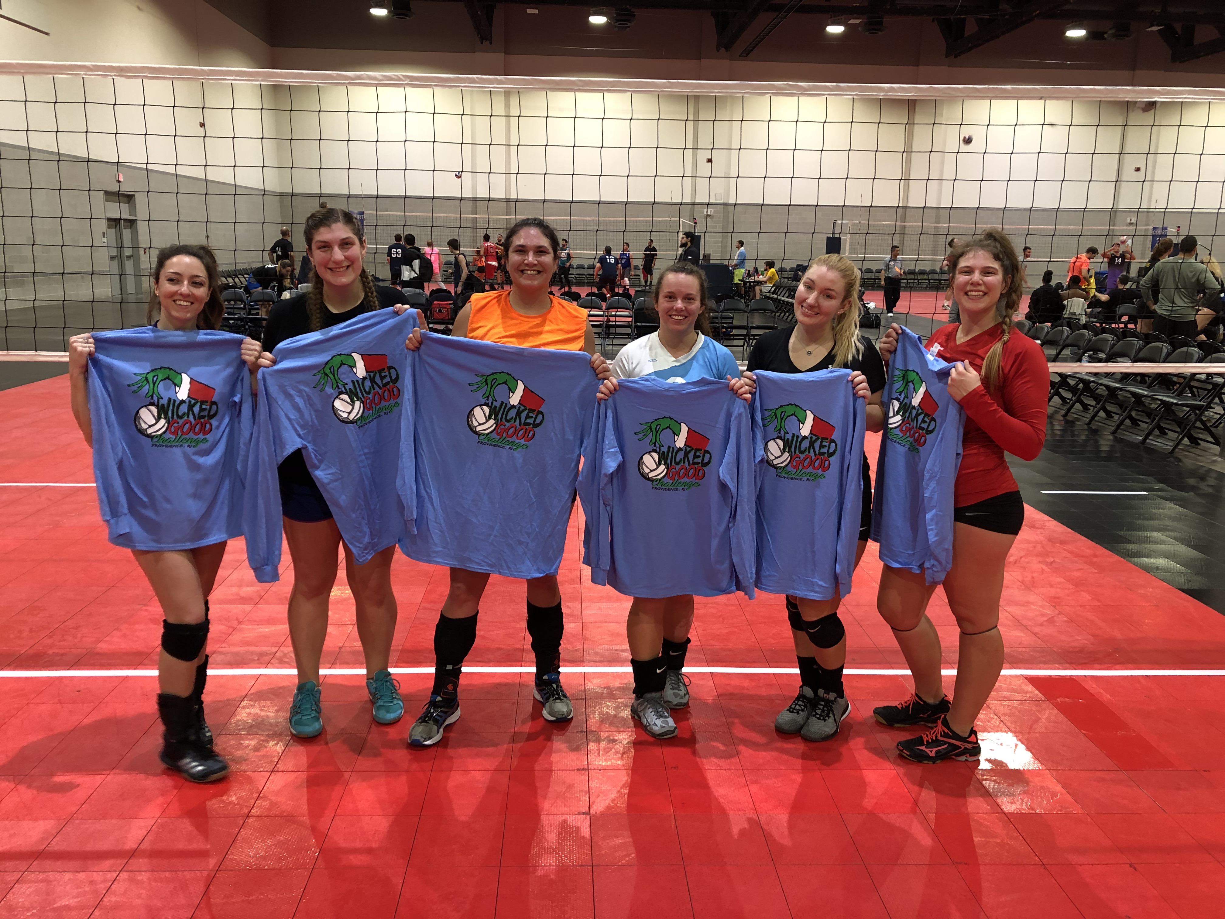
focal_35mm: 28
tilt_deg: -11.7
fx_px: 991
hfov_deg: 63.4
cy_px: 460
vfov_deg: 49.7
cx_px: 612
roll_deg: -0.1
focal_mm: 3.99
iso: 125
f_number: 1.8
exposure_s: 1/60
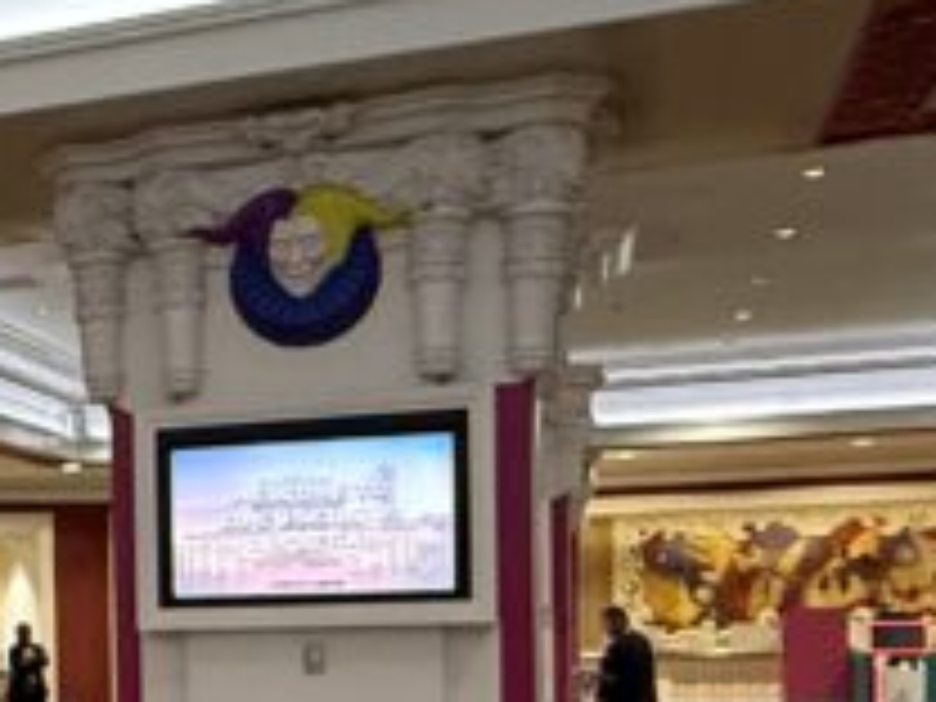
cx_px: -328
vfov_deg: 20.7
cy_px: 675
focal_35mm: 69
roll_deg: +1.4
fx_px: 1866
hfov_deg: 24.1
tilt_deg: -1.0
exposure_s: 1/60
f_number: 2.2
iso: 800
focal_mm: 2.22
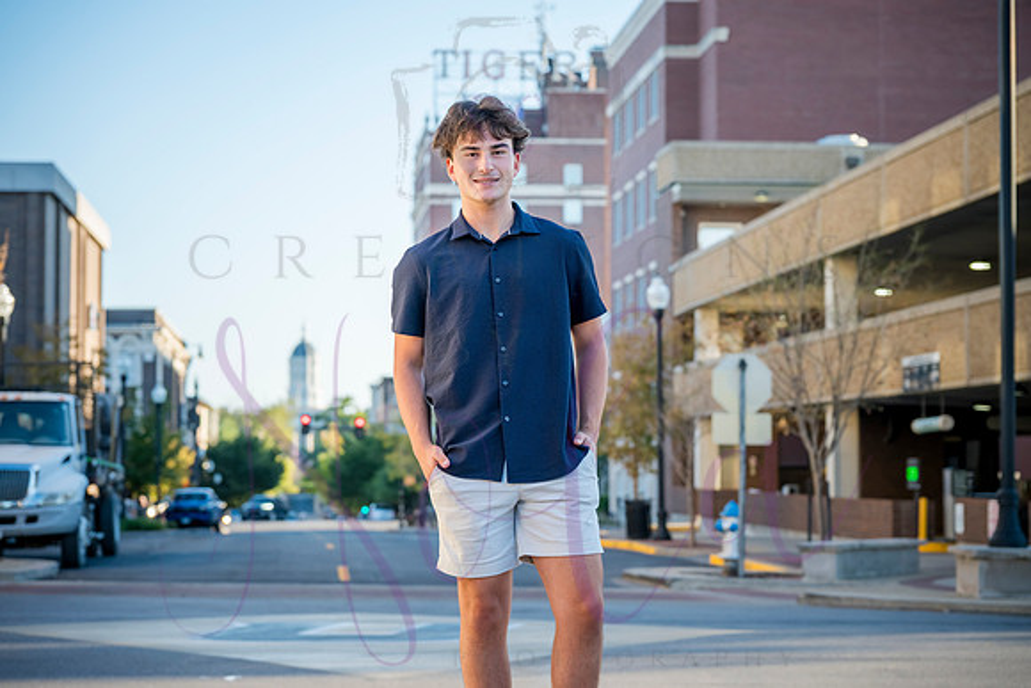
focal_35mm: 77
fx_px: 2214
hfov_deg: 26.2
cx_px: 516
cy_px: 337
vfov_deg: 17.7
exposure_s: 1/640
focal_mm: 75
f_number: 4
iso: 320
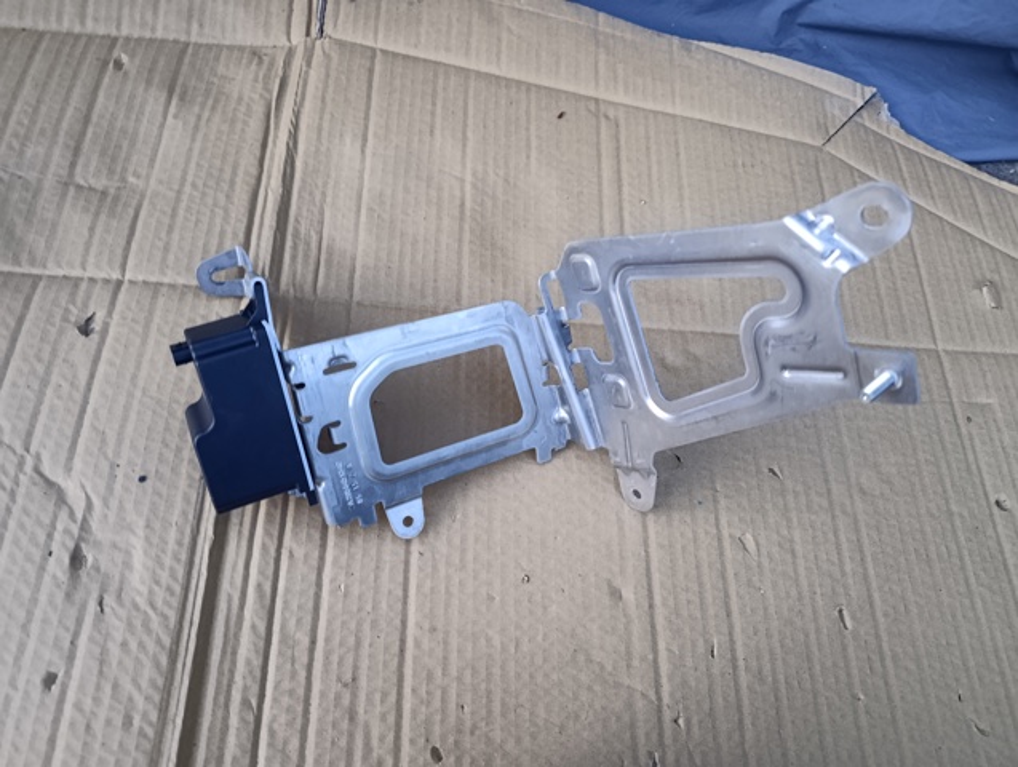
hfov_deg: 73.8
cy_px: 384
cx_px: 509
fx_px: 678
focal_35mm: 23
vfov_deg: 59.0
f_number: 1.7
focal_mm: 6.11
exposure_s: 1/25
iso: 1000
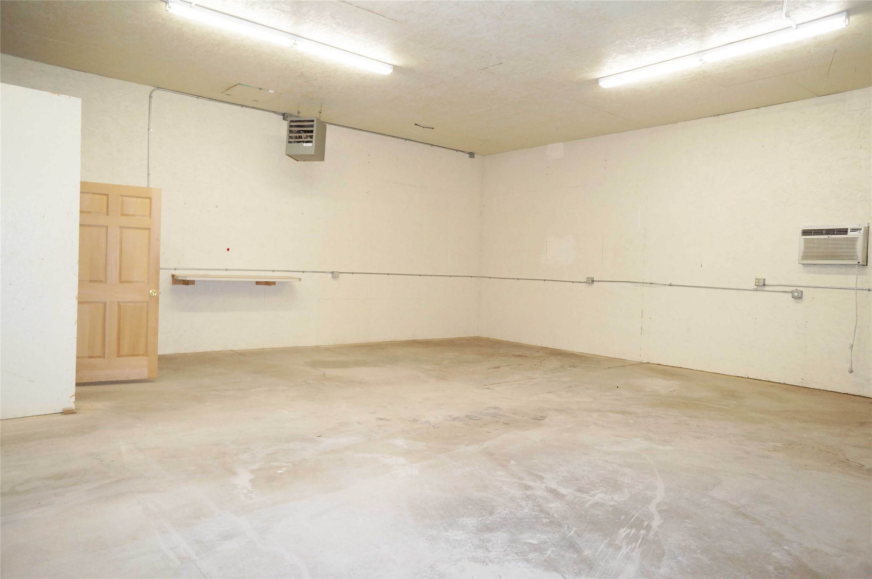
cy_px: 290
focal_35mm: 24
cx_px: 436
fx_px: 581
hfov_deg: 73.8
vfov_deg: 53.0
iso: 500
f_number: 4
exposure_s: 1/60
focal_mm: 16
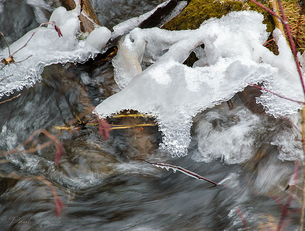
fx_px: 2663
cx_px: 173
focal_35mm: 302
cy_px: 116
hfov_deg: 6.6
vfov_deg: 5.0
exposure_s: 1/15
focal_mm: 185
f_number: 10
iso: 160
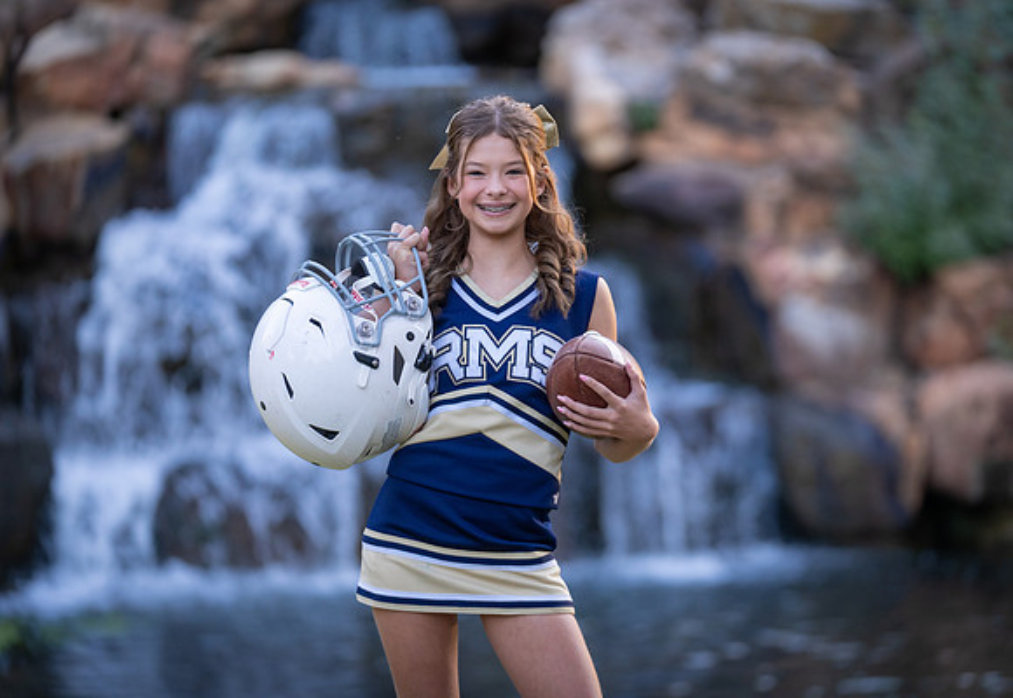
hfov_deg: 12.5
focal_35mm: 163
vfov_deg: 8.6
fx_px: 4624
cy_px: 335
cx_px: 546
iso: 800
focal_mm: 150
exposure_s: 1/320
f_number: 2.8
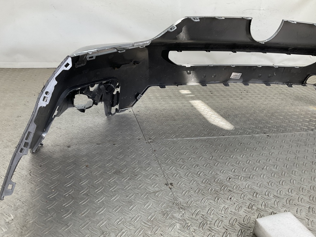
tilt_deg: -25.2
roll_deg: -6.3
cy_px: 119
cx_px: 156
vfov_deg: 46.8
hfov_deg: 59.9
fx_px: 274
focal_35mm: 30
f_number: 1.8
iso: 20
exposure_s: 1/120
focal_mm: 3
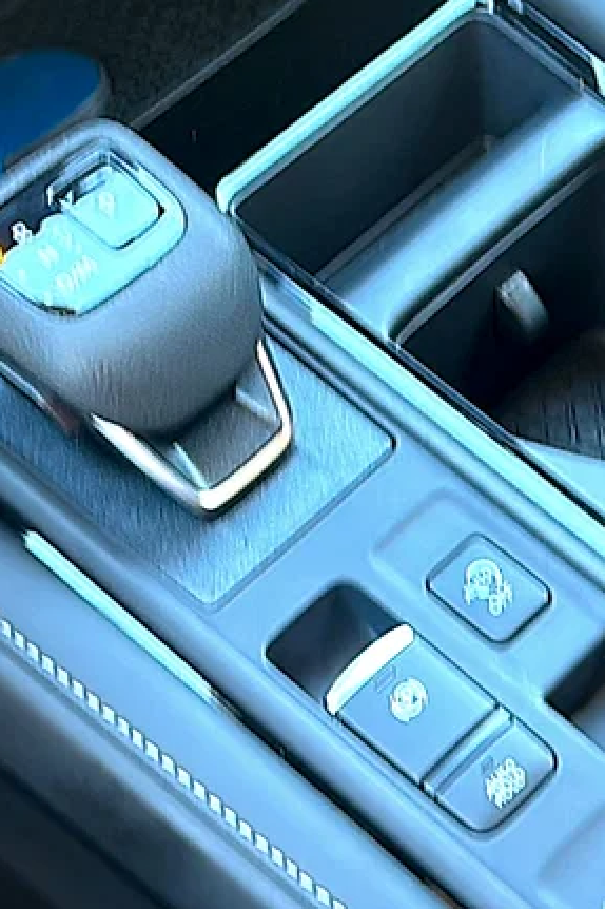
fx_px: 1791
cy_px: 503
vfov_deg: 28.4
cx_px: 516
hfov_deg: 18.9
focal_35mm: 71
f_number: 1.78
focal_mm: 6.86
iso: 160
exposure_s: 1/41
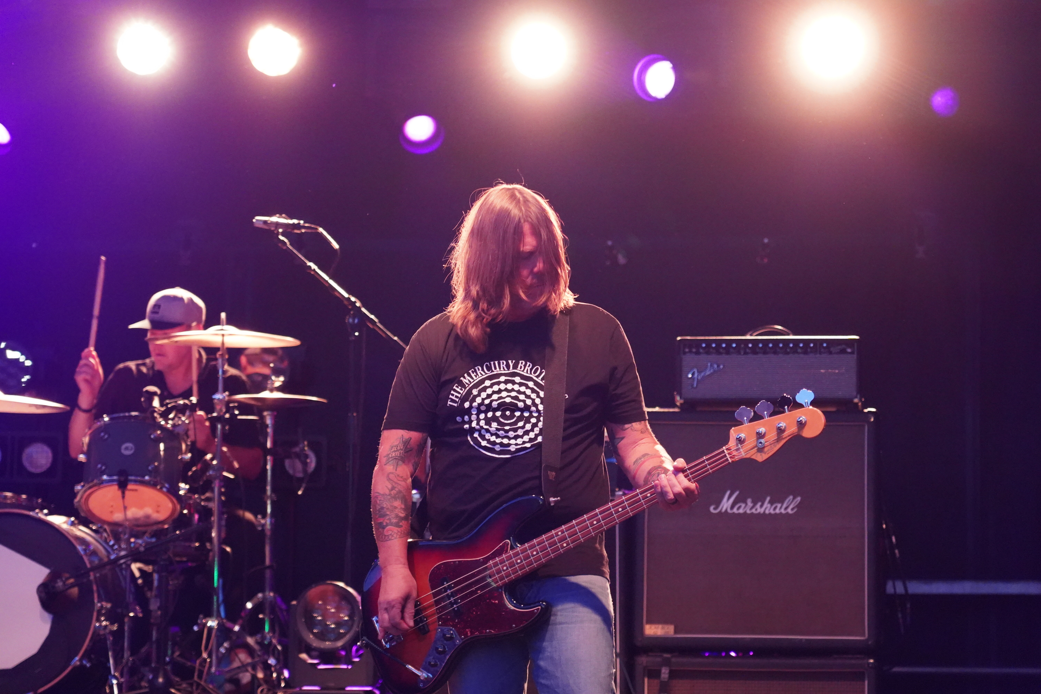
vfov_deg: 13.0
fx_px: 3036
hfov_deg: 19.5
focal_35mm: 105
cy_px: 347
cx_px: 520
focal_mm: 105
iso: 12800
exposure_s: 1/125
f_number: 4
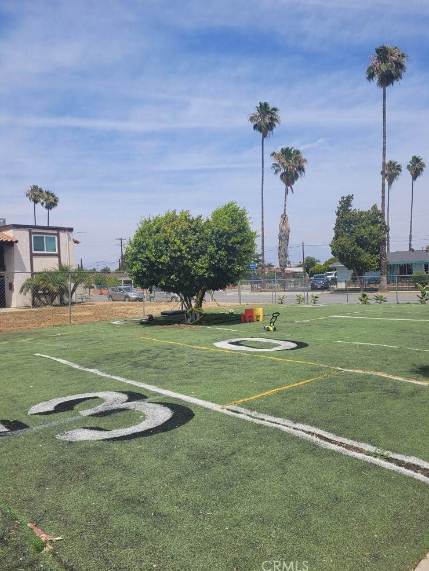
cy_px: 278
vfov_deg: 65.3
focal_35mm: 27
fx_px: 446
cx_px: 220
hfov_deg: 51.4
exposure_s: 1/3381
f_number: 1.8
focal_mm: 5.4
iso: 40
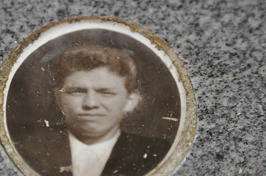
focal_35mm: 227
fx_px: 1672
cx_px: 91
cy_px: 106
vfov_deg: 6.0
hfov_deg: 9.1
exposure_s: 1/125
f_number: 5.6
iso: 800
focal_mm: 105
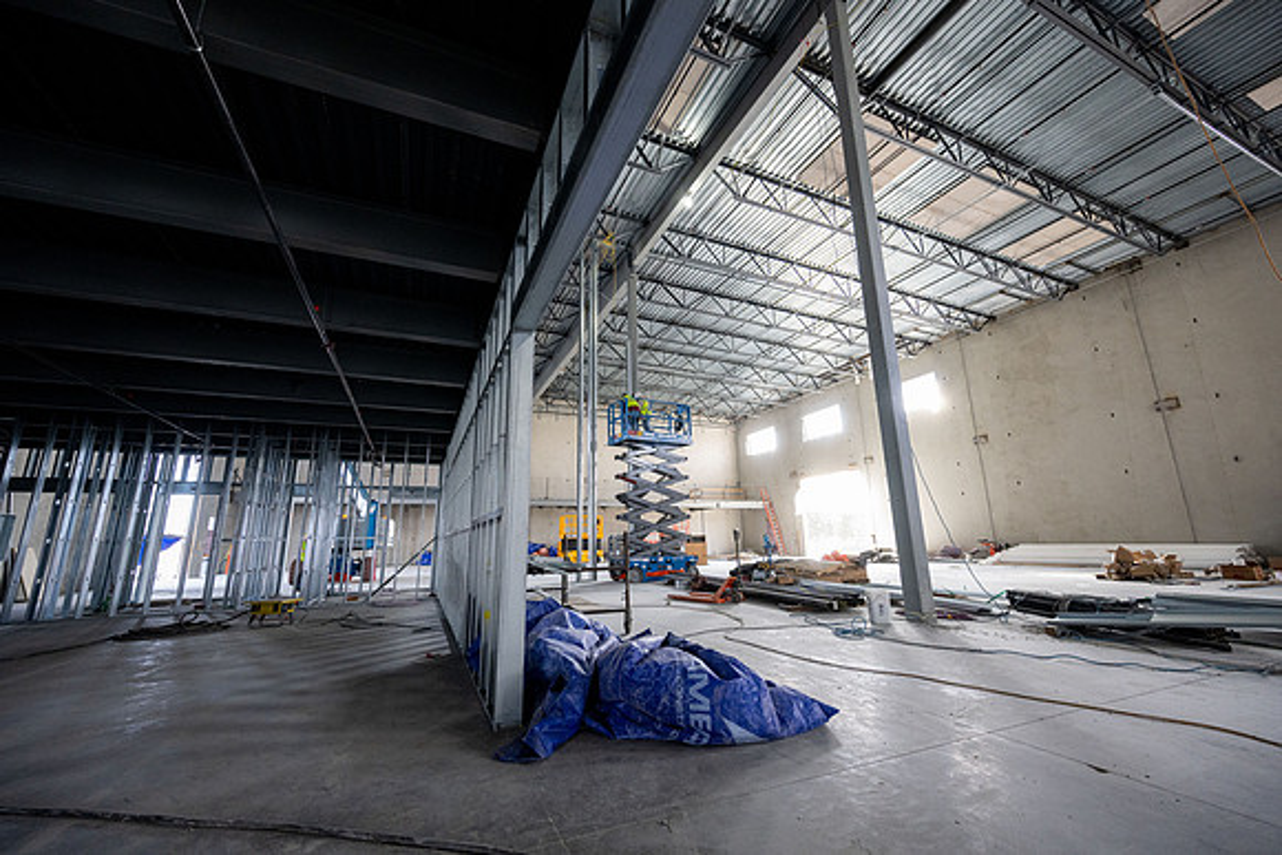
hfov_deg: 104.2
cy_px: 428
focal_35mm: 14
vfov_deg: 81.2
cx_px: 641
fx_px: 499
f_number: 5
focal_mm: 14
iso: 1600
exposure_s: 1/125
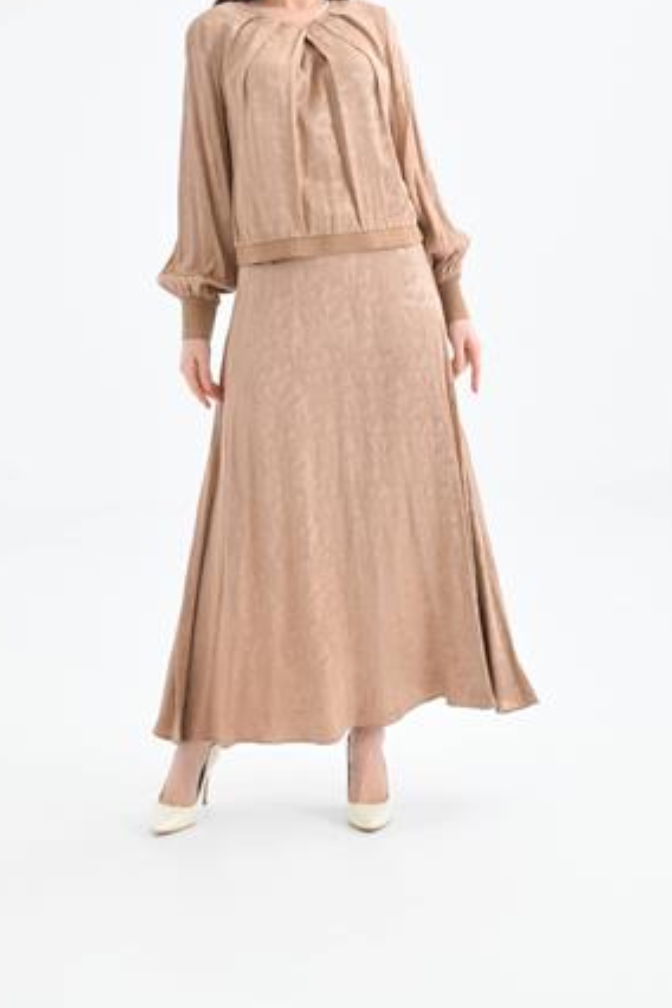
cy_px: 379
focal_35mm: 75
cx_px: 305
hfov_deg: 18.2
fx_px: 2100
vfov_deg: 26.9
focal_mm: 56
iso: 250
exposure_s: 1/125
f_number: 7.1
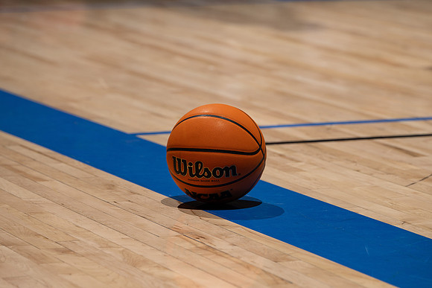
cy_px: 153
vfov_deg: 6.7
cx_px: 221
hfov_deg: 10.0
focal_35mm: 206
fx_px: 2468
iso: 80
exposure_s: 1/125
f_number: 5
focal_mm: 180
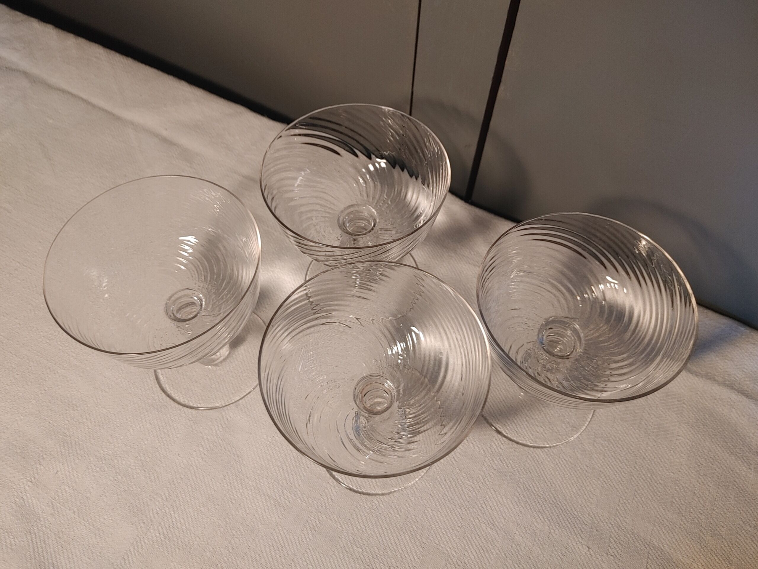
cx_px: 379
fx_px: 569
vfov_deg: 53.1
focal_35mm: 26
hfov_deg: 67.3
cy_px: 284
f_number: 1.8
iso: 200
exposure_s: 1/50
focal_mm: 4.81
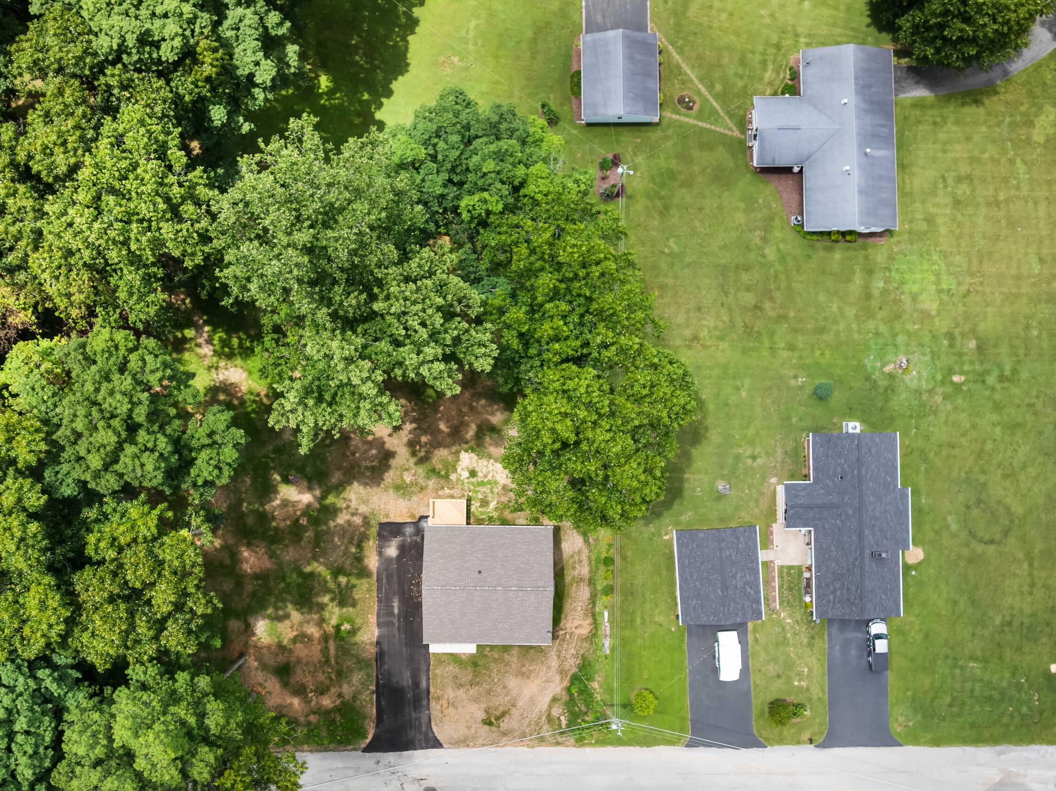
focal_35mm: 32
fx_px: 976
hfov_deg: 56.8
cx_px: 490
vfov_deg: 44.1
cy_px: 422
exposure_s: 1/20
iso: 100
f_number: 2.8
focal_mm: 12.29
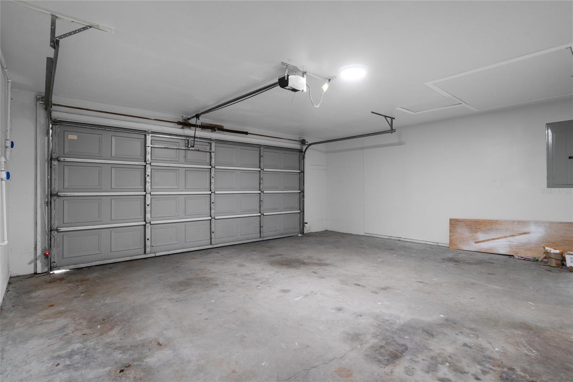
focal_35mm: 17
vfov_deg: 70.4
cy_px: 191
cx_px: 286
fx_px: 271
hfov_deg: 93.3
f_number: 8
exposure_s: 3.2
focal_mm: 17
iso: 320
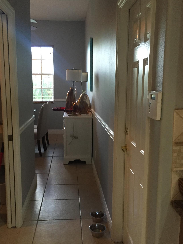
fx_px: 240
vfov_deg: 54.0
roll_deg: +0.1
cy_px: 123
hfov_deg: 41.8
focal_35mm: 34
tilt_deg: -7.4
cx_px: 86
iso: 250
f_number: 2.2
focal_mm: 4.15
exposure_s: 1/30
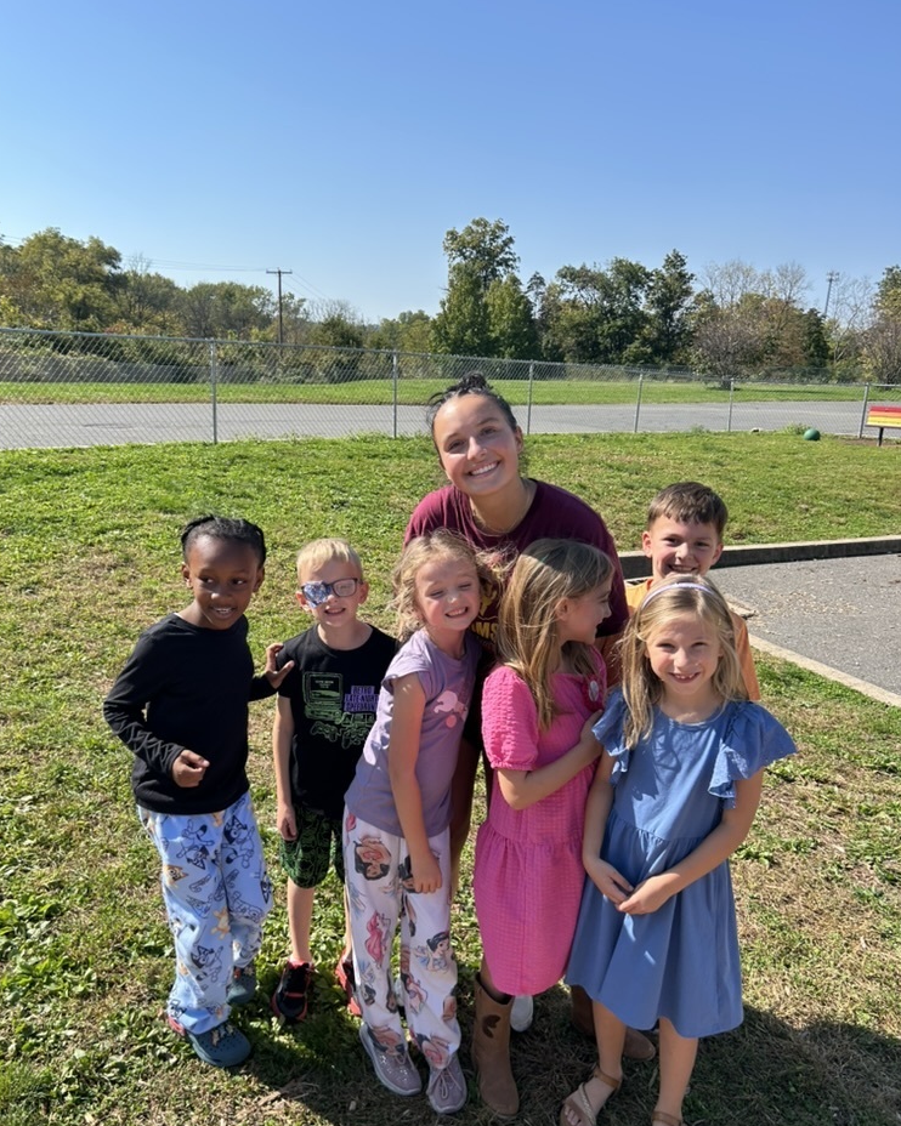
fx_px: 934
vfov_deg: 62.1
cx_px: 438
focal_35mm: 28
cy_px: 615
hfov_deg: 51.5
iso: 50
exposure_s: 1/2299
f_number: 1.5
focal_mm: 5.7
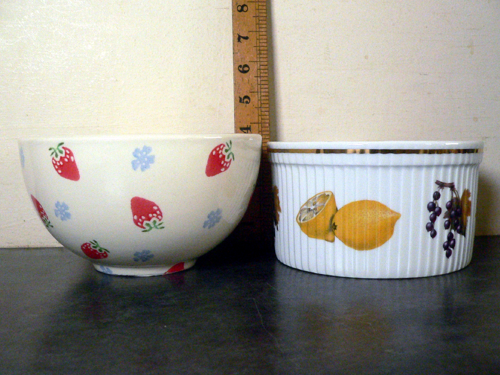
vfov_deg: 39.7
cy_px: 188
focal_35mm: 36
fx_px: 520
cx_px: 250
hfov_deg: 51.4
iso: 400
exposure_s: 1/50
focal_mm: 6
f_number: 2.8
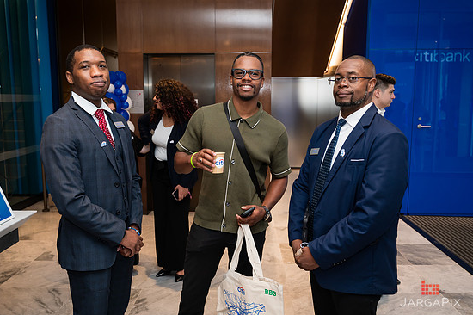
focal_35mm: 34
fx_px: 446
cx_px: 234
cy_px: 157
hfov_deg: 55.8
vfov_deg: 38.8
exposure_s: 1/160
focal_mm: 31.5
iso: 640
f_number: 4
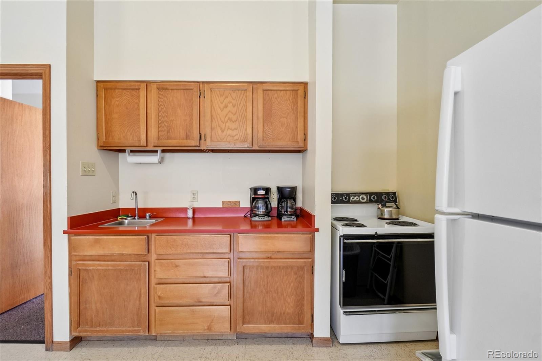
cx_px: 271
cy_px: 180
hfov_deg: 100.4
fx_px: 226
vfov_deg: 77.3
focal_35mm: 15
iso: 400
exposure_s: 1/13
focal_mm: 10
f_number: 8
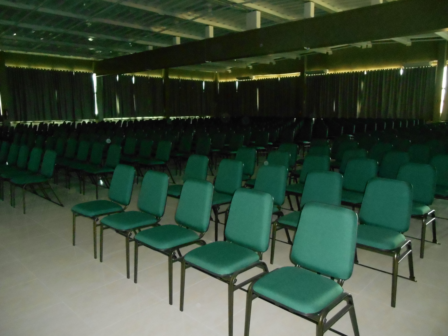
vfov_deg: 53.1
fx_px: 336
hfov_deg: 67.3
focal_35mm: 26
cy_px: 168
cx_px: 224
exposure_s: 1/25
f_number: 3.4
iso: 1250
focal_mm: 4.7
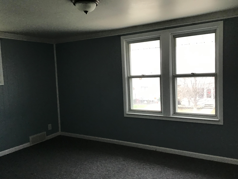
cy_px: 90
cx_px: 119
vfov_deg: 45.4
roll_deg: +1.2
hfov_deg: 58.4
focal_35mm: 31
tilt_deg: -6.4
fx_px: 213
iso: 100
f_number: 2.4
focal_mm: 3.3
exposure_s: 1/30
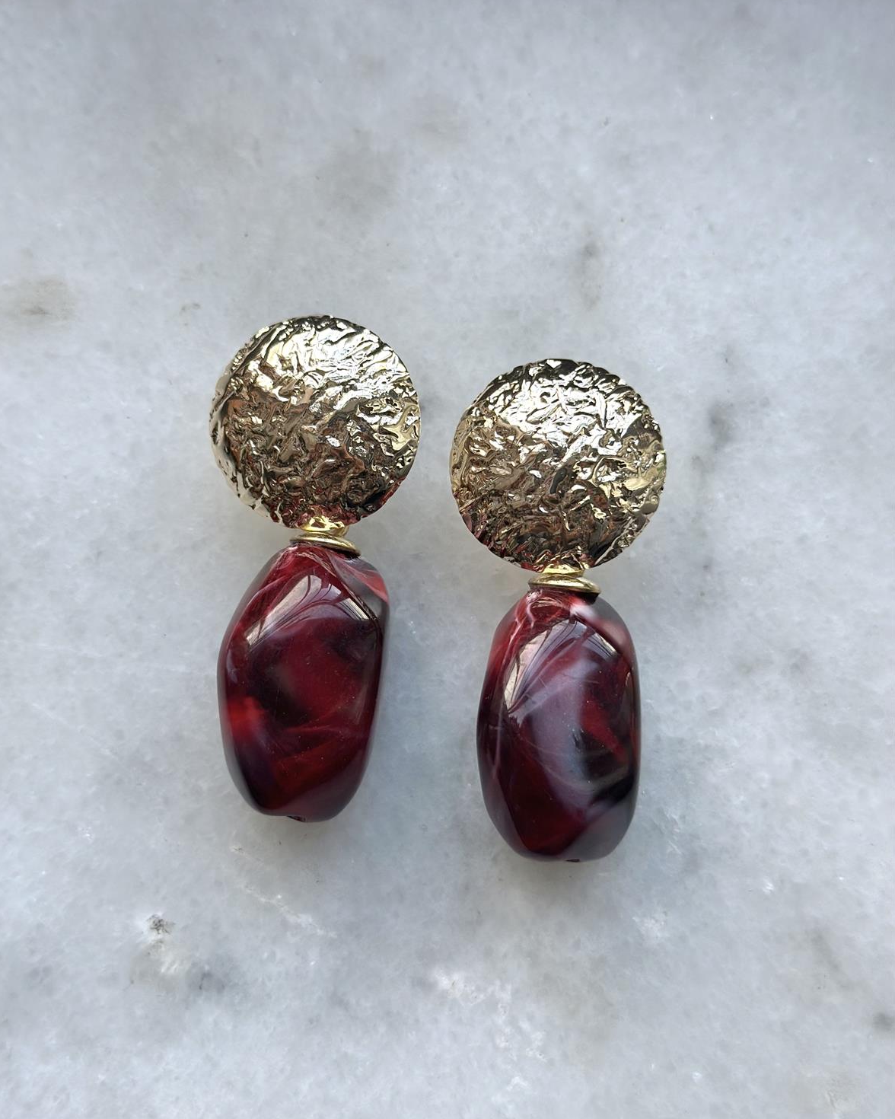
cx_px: 441
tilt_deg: -83.9
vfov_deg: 36.7
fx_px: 1689
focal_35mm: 51
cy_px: 553
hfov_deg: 29.7
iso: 80
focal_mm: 6.86
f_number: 1.78
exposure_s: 1/358
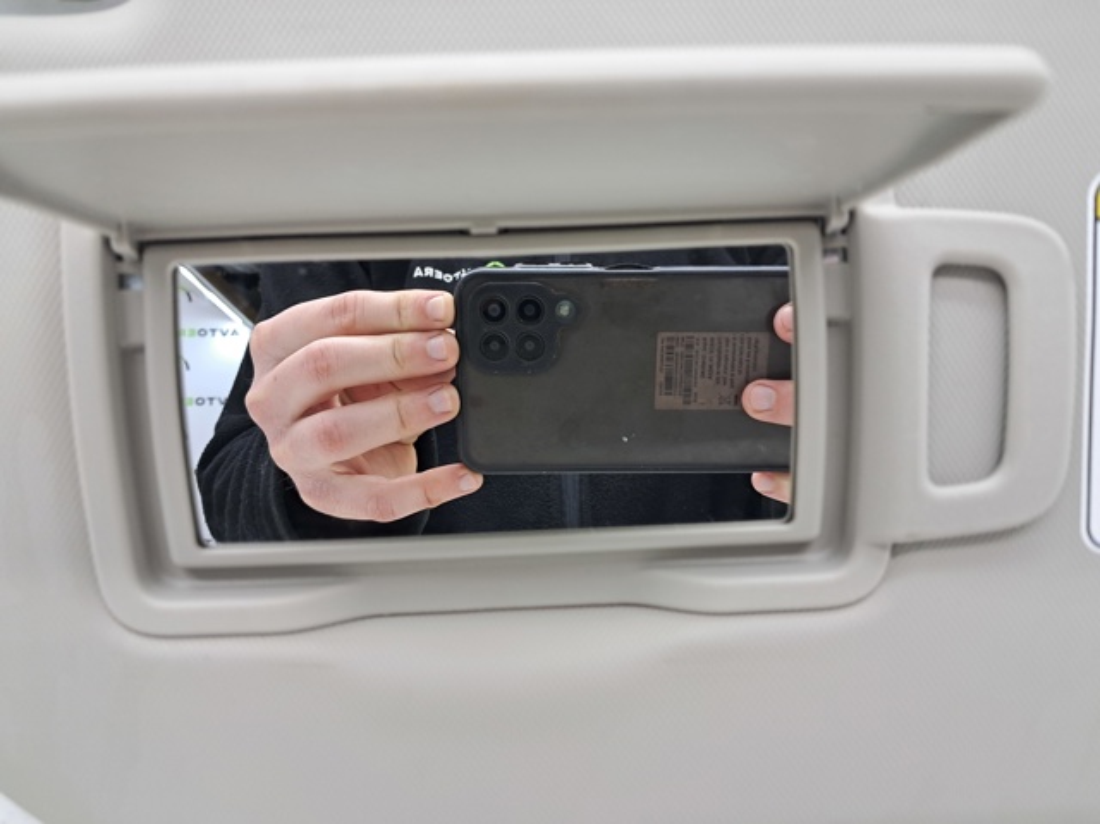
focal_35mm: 27
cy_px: 412
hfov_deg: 65.4
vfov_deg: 51.3
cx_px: 550
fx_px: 857
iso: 64
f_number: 1.8
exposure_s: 1/50
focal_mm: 4
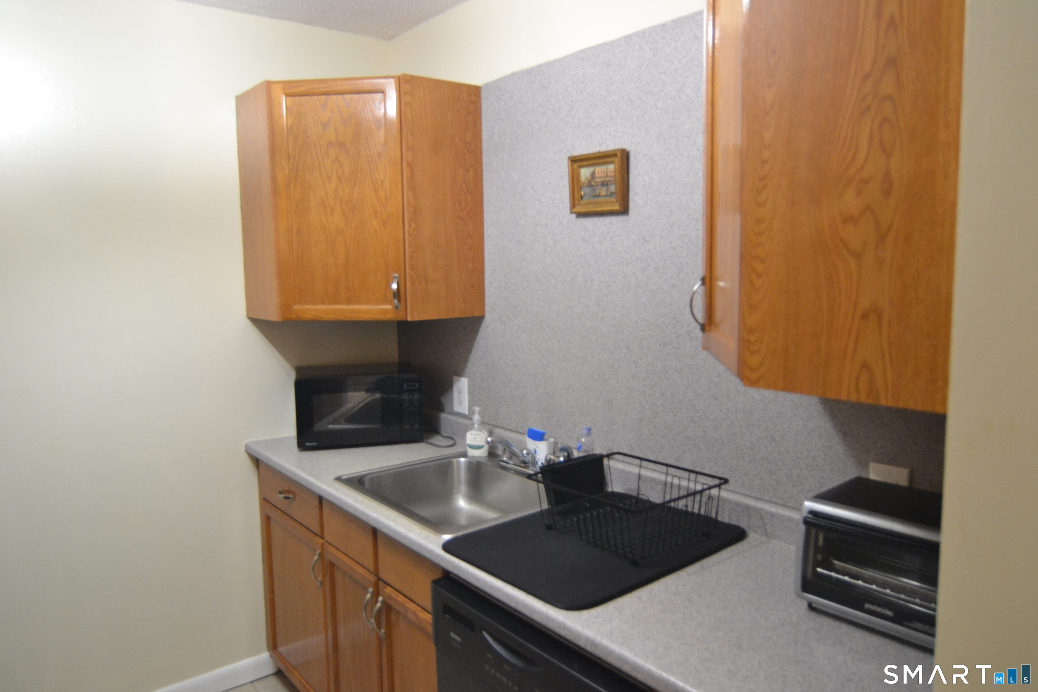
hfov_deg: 70.4
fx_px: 735
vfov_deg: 50.4
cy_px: 346
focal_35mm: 26
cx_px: 519
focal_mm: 17
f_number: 4
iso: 1800
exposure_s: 1/60
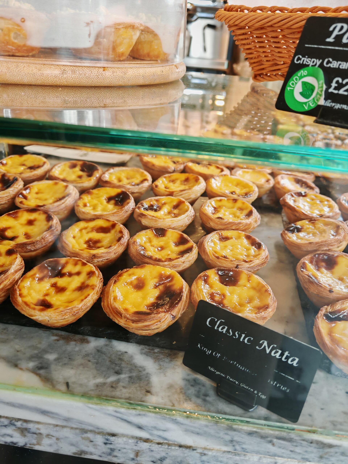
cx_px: 174
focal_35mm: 27
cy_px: 232
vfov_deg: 65.3
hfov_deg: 51.4
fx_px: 362
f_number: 1.9
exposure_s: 1/100
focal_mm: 6.67
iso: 250
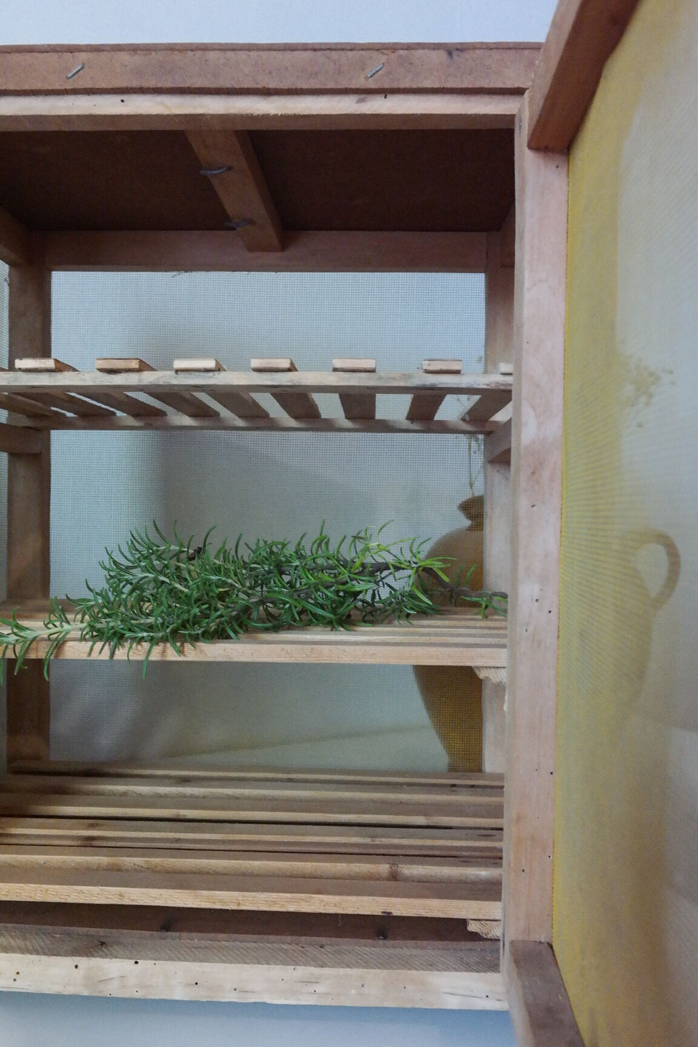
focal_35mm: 30
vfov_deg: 61.9
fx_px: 872
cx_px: 349
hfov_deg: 43.6
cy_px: 524
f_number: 5.6
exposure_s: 1/50
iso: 3200
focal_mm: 20
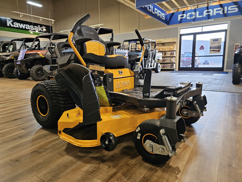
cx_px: 121
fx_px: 161
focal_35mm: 23
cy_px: 91
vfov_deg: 58.9
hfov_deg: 73.9
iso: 640
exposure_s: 1/120
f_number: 1.7
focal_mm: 6.3
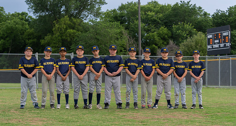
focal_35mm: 82
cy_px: 78
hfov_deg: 26.1
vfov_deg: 14.1
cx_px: 108
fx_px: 510
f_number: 3.2
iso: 200
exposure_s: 1/320
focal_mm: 70
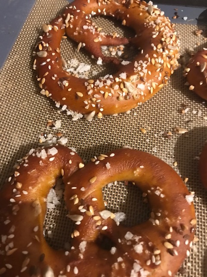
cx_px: 104
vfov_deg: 63.4
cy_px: 138
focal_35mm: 28
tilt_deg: -63.5
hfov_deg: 49.7
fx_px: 223
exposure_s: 1/6
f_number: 1.8
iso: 80
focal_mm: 3.99
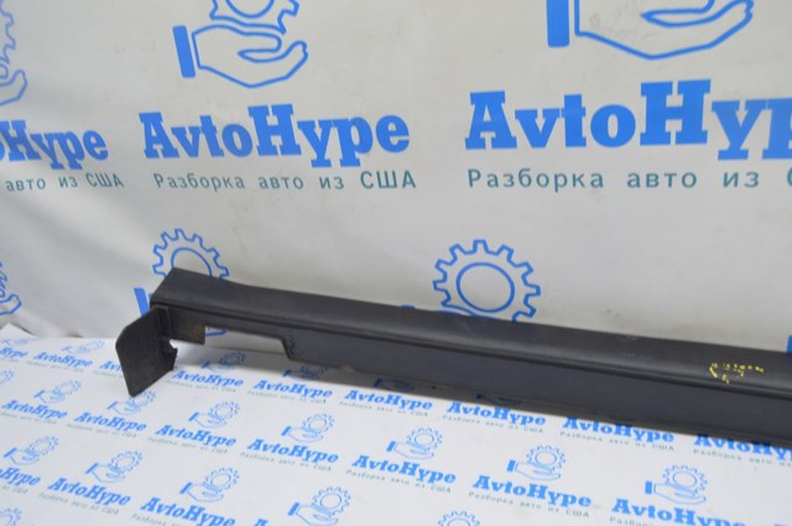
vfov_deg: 43.5
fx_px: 659
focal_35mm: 30
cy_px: 263
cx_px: 396
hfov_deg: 62.0
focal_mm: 20
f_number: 5.6
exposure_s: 1/20
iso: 400
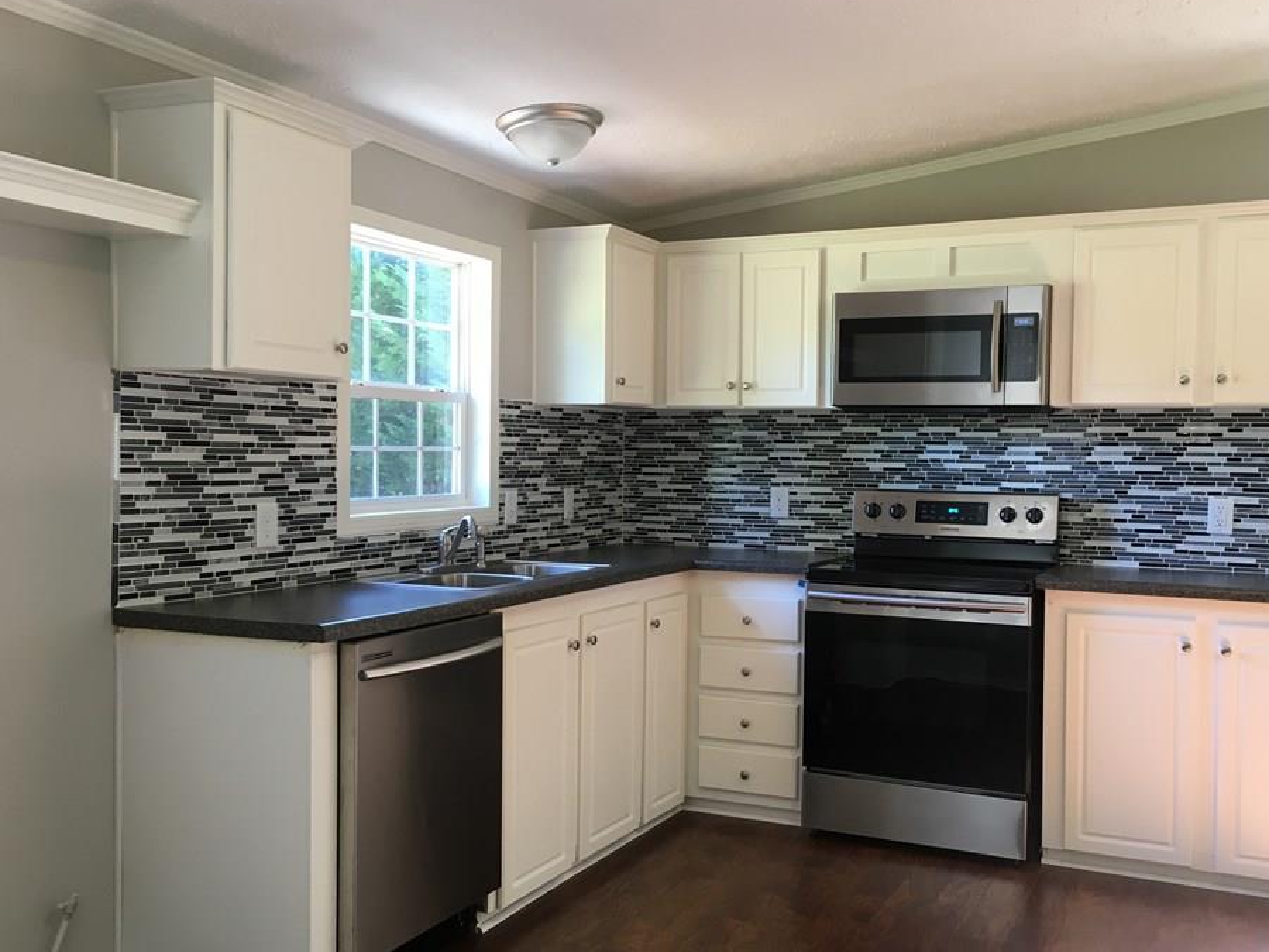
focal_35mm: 33
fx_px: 1210
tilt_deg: -2.7
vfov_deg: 42.9
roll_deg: -1.2
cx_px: 699
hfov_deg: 55.2
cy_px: 501
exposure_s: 1/30
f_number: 2.2
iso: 64
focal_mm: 4.15
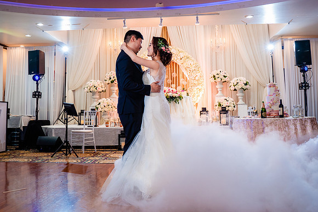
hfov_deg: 53.5
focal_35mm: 36
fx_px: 315
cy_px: 89
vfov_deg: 37.1
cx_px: 154
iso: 1000
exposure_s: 1/160
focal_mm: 28
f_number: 3.5
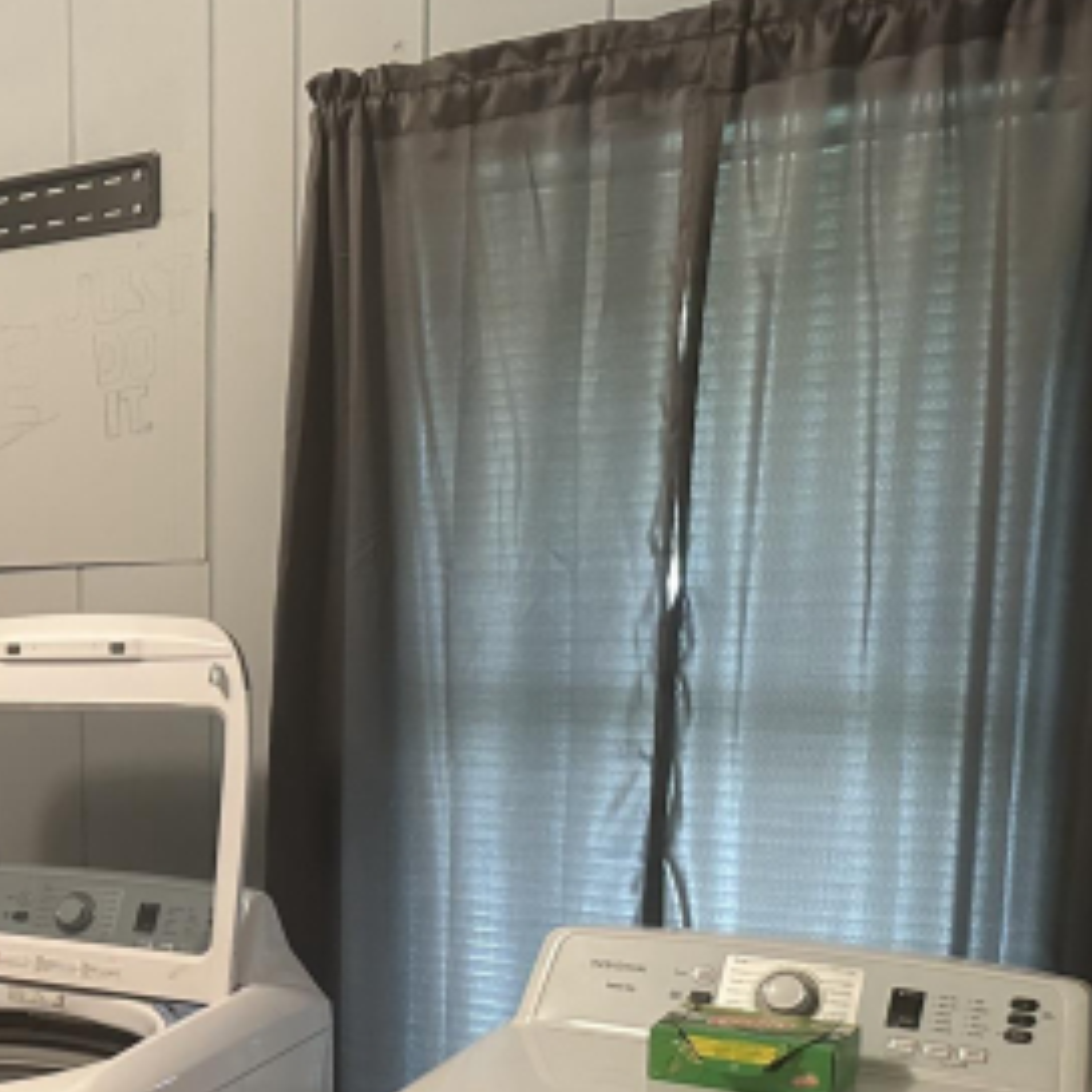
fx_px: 1856
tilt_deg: -12.7
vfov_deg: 31.6
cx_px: -223
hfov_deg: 28.5
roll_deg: +3.0
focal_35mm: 52
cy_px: 923
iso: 640
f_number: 1.78
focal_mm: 6.86
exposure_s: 1/60
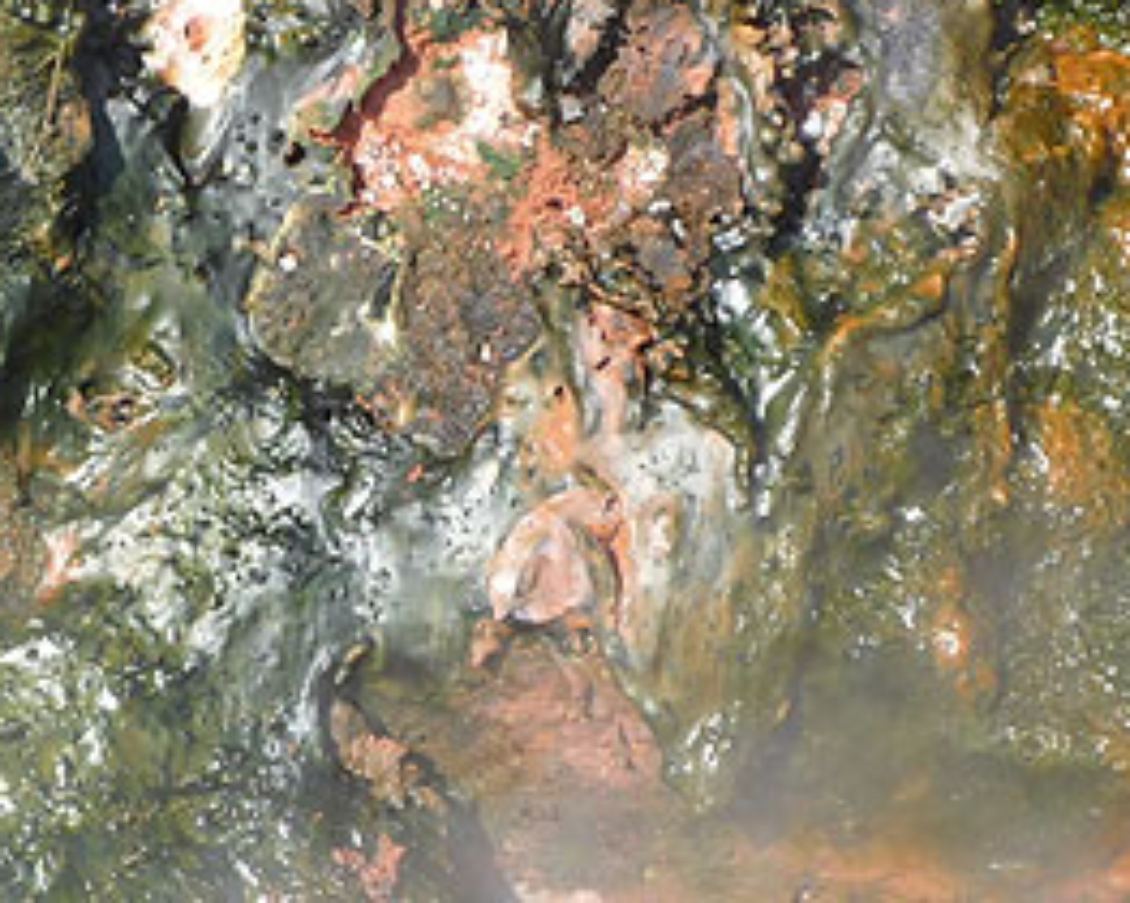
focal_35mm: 127
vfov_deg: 12.1
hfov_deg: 15.1
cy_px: 460
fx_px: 4244
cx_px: 189
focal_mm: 11.3
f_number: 4.9
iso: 100
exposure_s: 1/250
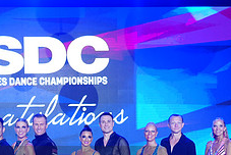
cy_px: 173
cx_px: 56
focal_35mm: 74
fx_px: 475
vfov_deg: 17.8
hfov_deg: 26.9
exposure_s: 1/250
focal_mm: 29
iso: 2000
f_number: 4
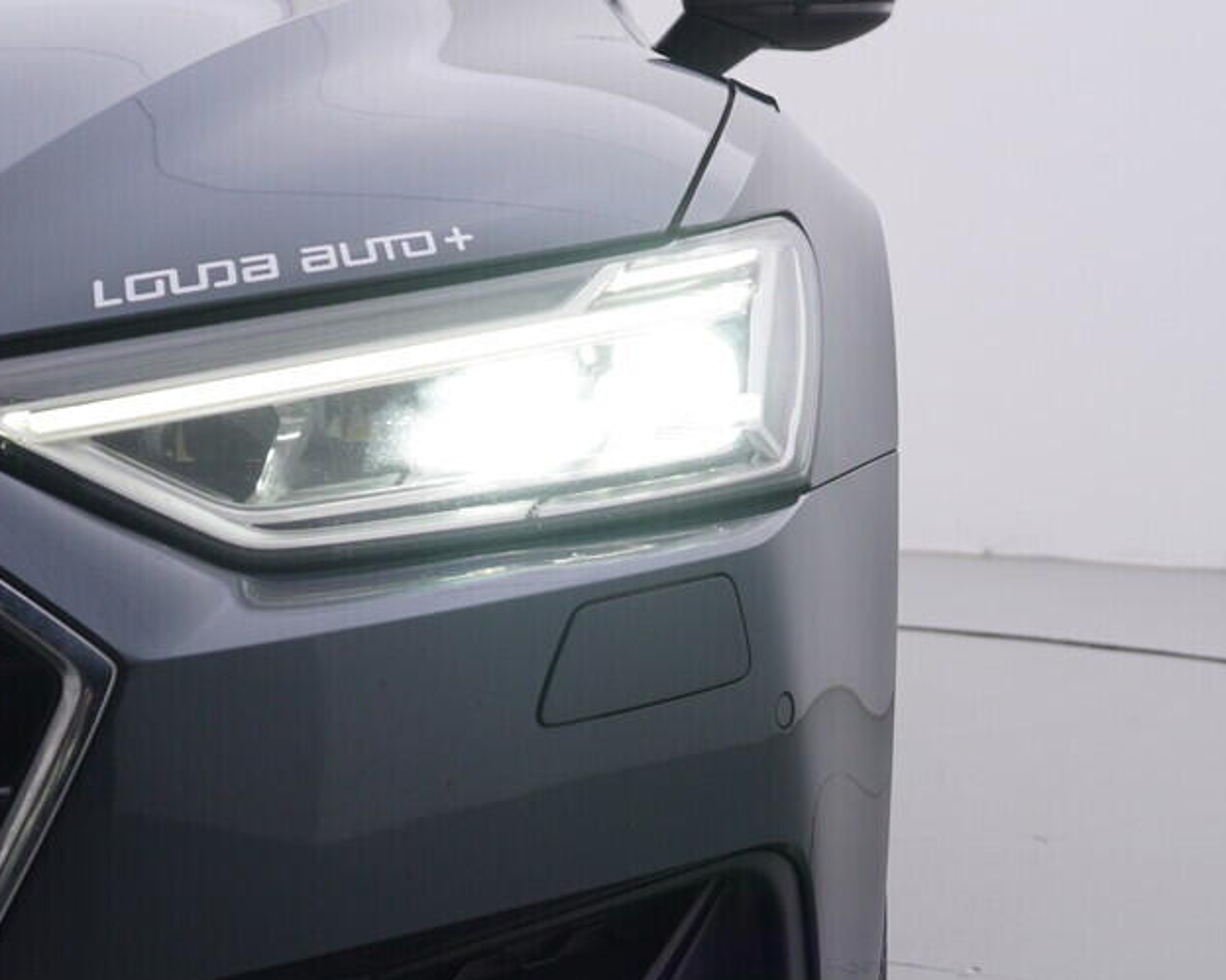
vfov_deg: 19.4
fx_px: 2830
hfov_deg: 24.4
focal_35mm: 78
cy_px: 801
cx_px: 733
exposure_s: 1/80
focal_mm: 24
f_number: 4
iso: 125
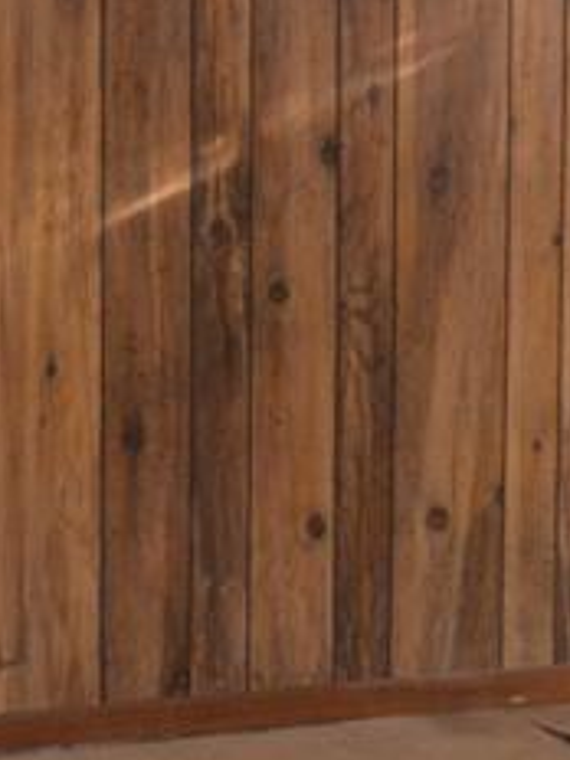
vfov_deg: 11.2
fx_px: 3864
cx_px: 34
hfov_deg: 8.4
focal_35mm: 176
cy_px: 169
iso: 1000
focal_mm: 26
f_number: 4.2
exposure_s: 1/60
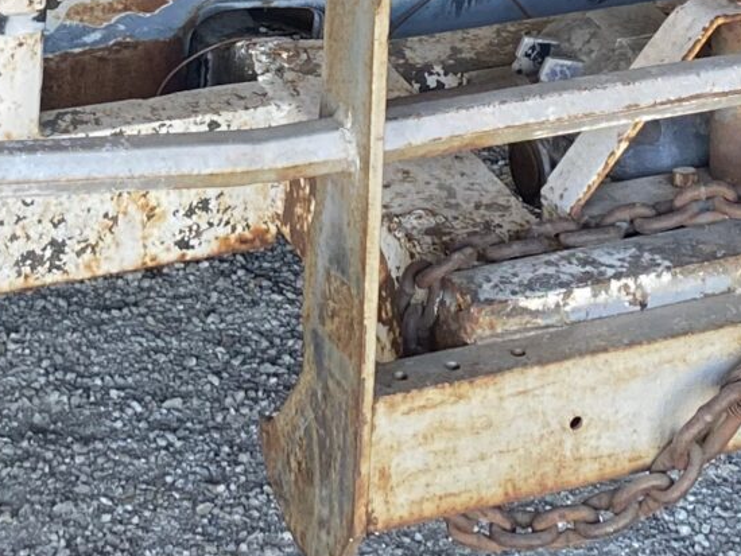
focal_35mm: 121
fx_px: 2591
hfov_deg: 16.2
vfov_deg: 11.3
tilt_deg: -17.4
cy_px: -467
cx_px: 241
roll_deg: -1.3
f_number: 1.8
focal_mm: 4.25
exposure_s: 1/120
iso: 100
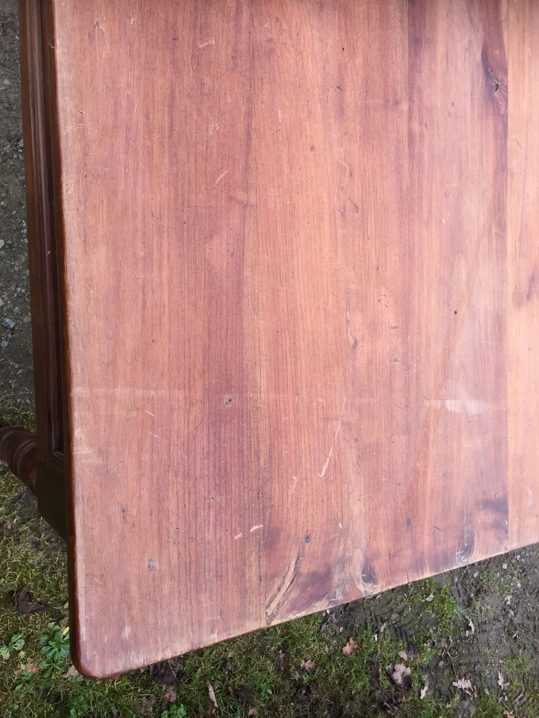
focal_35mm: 29
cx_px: 270
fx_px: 602
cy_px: 359
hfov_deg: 48.2
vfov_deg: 61.7
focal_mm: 4.15
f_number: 2.2
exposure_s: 1/189
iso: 32
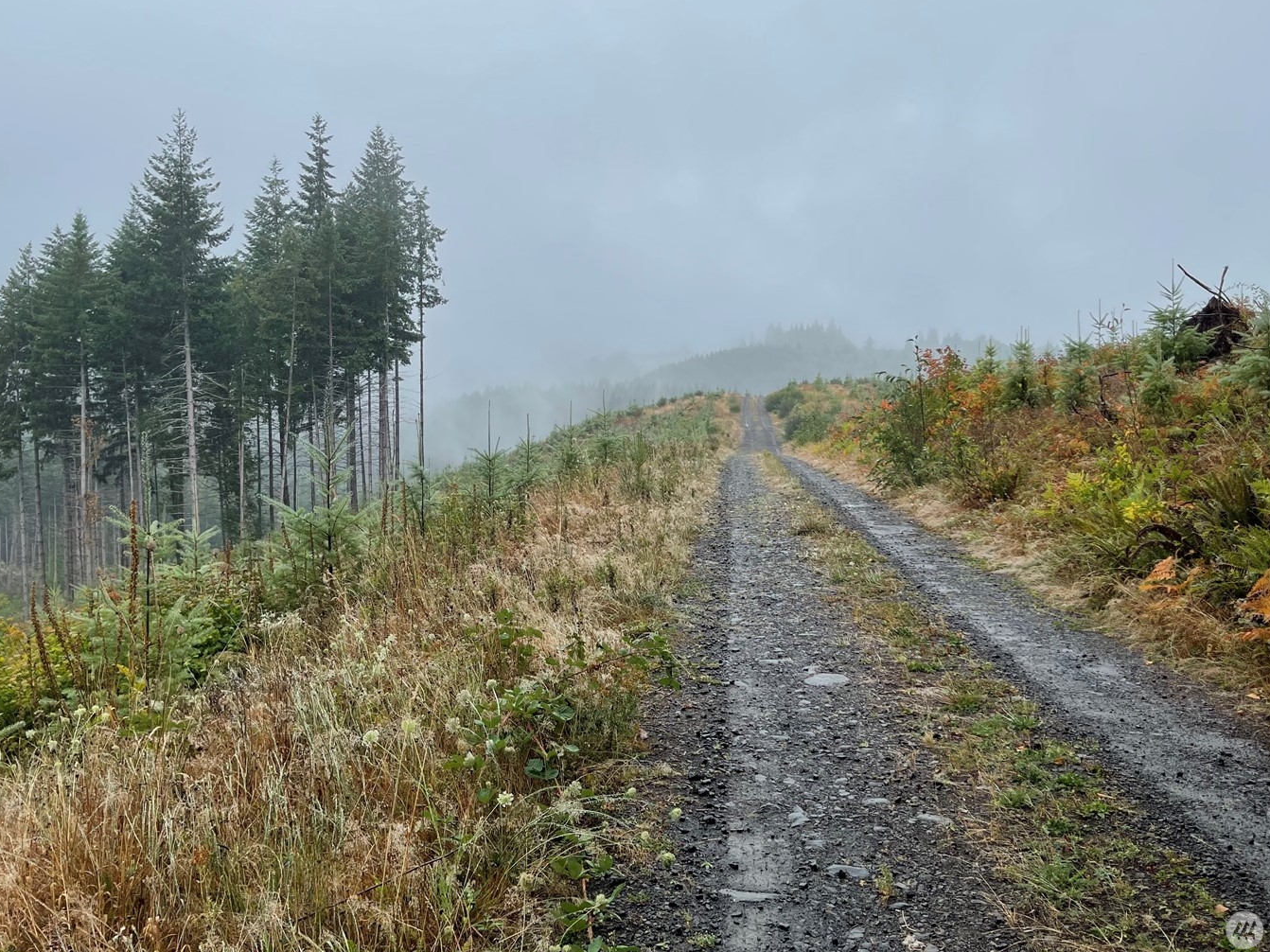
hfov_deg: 58.3
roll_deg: -0.5
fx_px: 1137
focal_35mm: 31
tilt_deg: -3.5
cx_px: 655
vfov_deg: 45.3
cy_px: 407
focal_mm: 5.1
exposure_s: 1/2717
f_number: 1.6
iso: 32
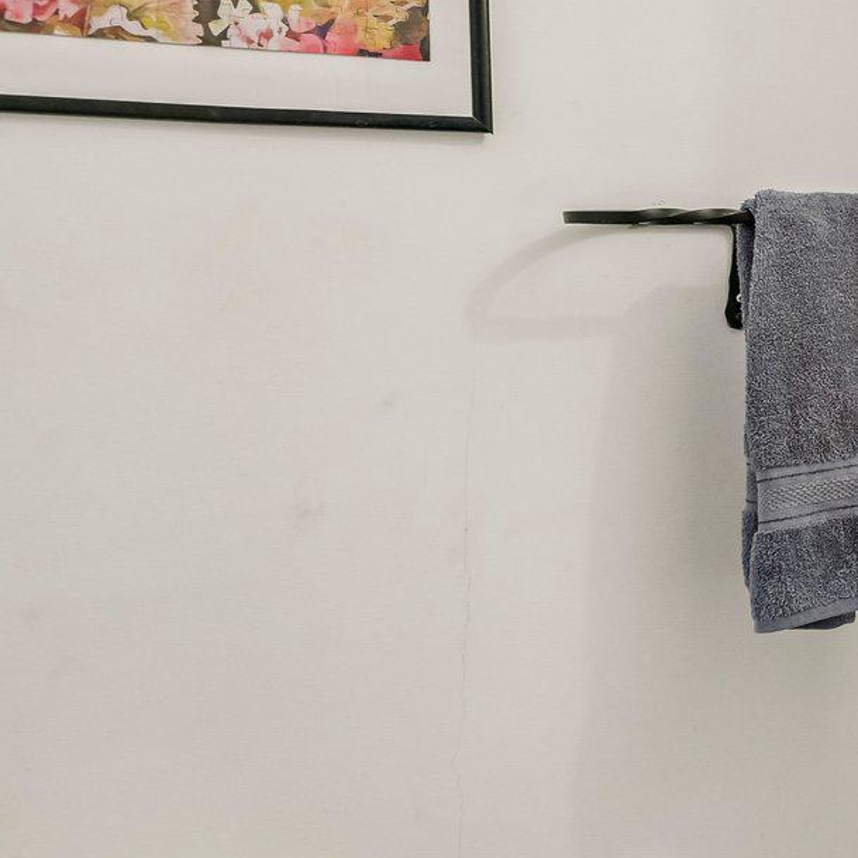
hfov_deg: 30.4
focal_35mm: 40
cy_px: 323
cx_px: 1183
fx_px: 1122
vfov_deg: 41.6
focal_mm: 14
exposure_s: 1/13
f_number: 8
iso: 400
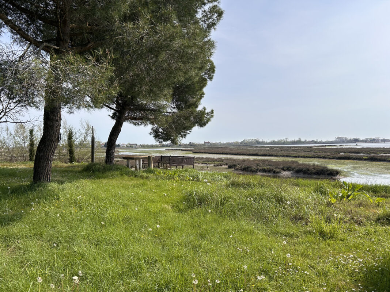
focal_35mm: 26
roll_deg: +1.1
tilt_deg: +0.0
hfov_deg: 67.3
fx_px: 293
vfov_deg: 53.1
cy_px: 146
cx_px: 195
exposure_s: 1/5587
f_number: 1.5
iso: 50
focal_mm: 5.7
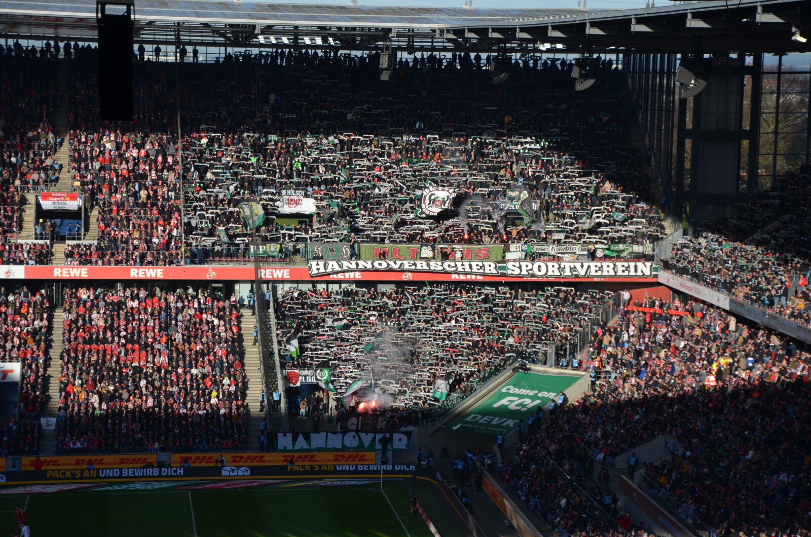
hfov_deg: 20.7
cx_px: 406
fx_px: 2226
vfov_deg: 13.8
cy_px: 268
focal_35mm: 99
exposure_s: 1/800
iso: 200
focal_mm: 66
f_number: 7.1
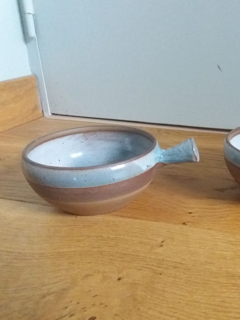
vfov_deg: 49.0
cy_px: 159
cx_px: 205
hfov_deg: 36.0
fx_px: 351
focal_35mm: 38
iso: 800
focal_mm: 3.7
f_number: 1.9
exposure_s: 1/17
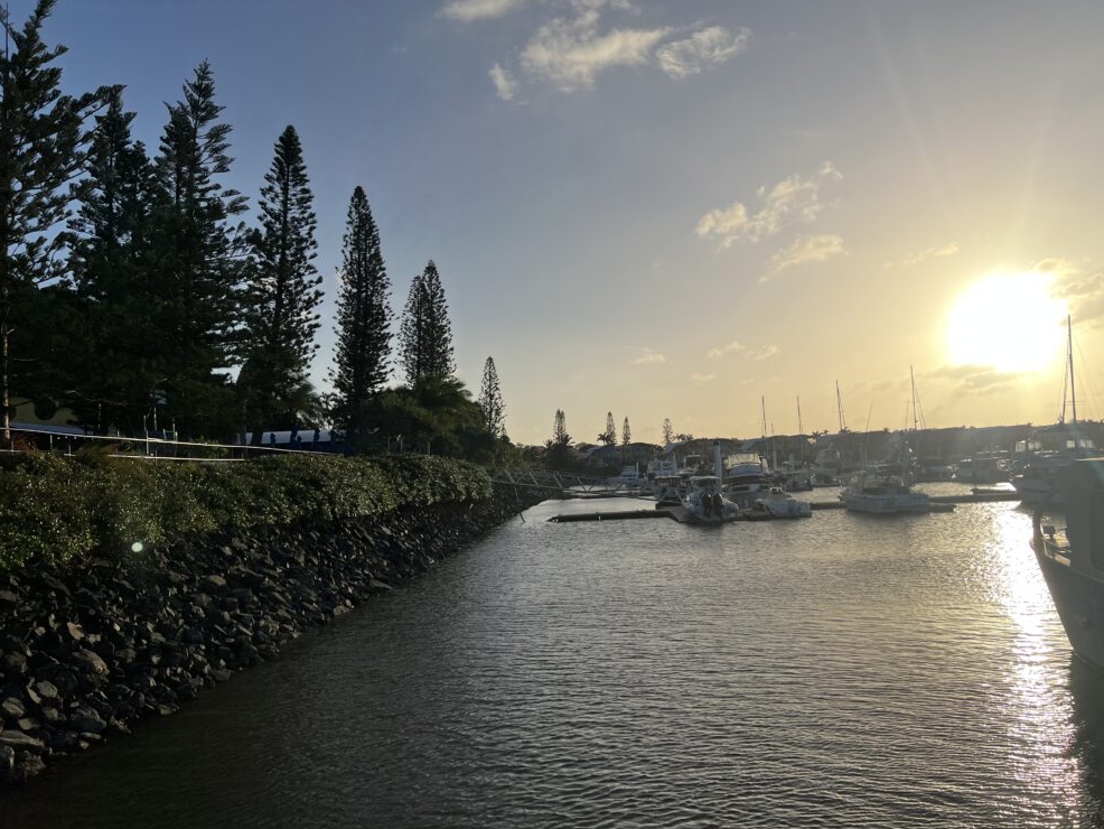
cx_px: 568
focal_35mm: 27
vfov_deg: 51.4
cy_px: 425
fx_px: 861
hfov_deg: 65.3
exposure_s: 1/9434
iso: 50
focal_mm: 5.7
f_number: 1.5
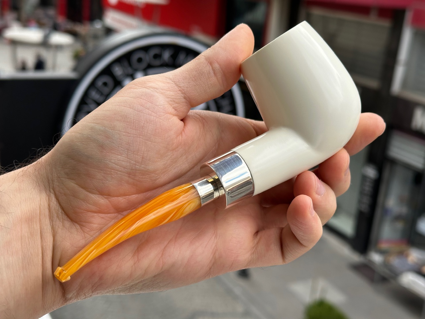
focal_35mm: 48
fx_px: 589
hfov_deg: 39.7
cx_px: 212
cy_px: 160
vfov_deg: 30.3
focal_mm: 6.86
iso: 64
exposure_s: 1/1227
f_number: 1.78
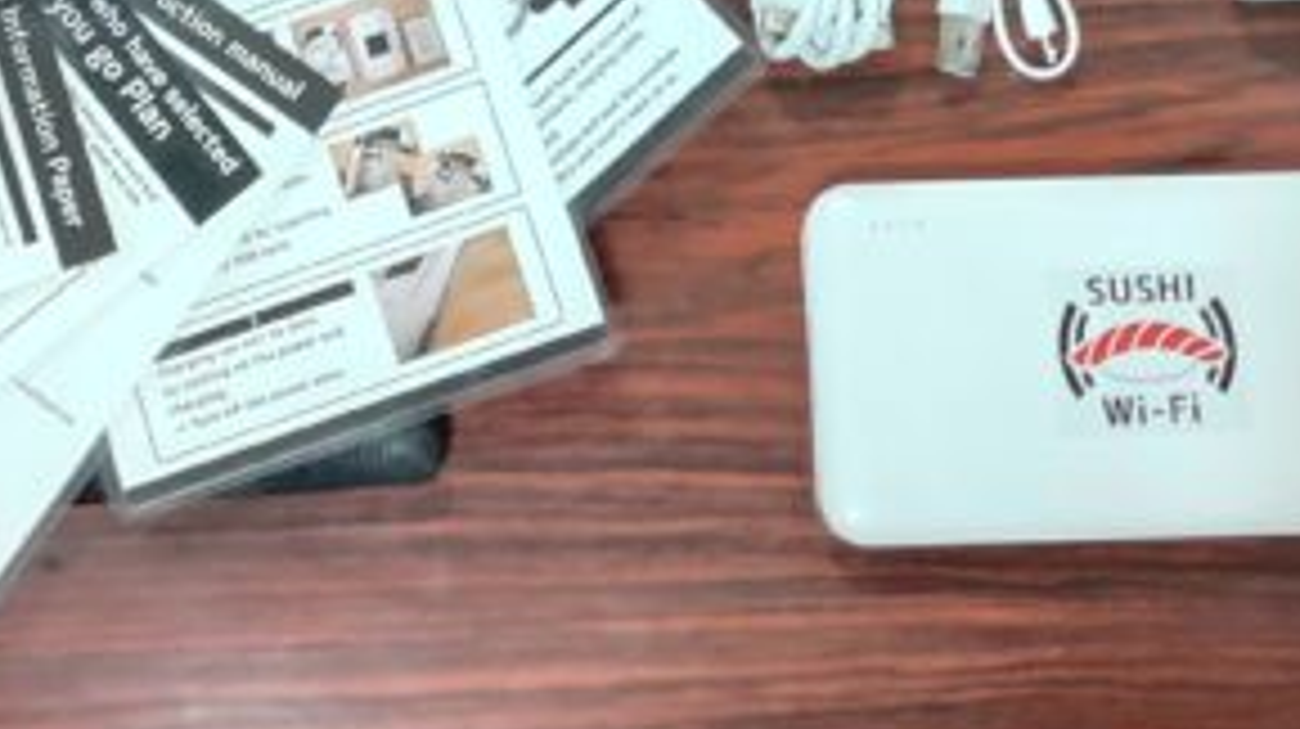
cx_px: 535
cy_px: -32
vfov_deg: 19.9
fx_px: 1998
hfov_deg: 35.9
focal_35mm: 58
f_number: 1.9
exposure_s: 1/25
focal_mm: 3.94
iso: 1396
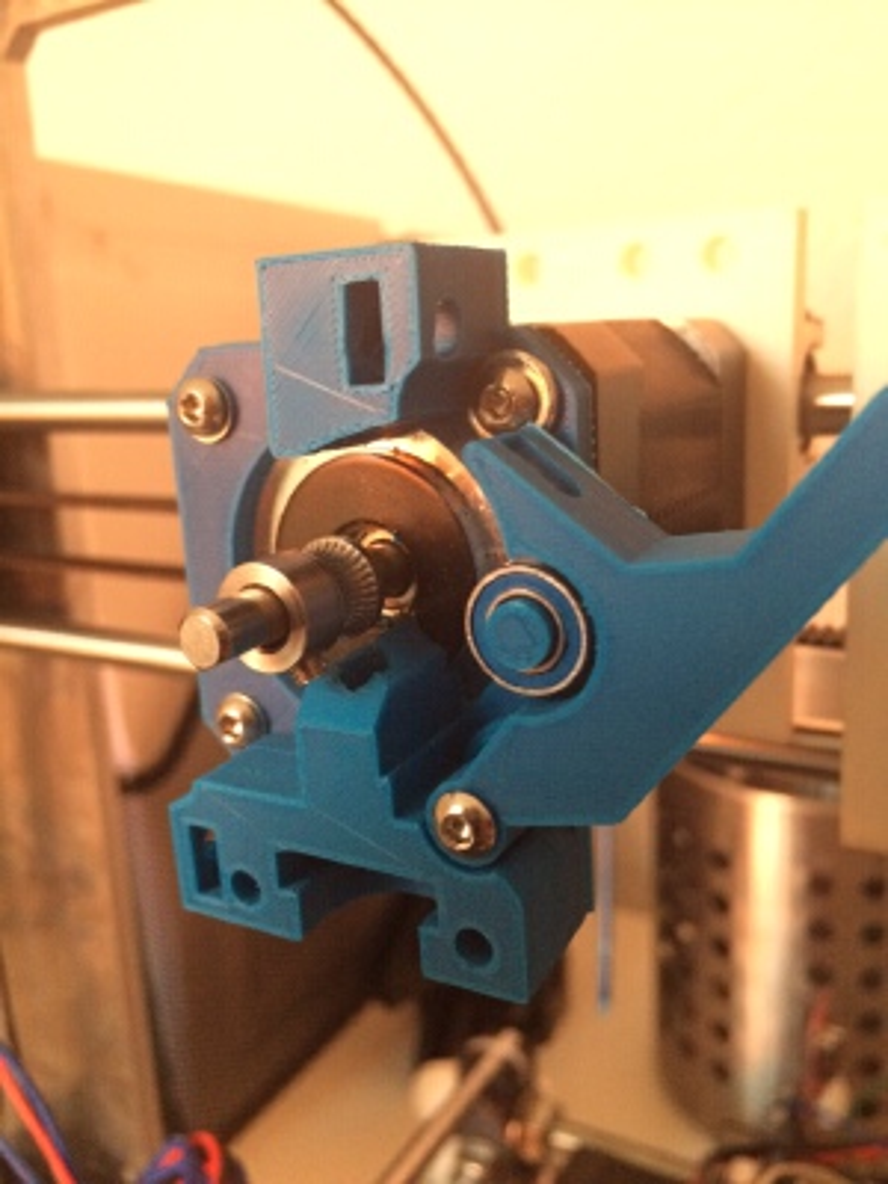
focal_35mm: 29
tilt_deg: -14.9
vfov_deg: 61.7
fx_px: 992
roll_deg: +4.6
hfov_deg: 48.2
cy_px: 592
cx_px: 444
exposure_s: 1/20
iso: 320
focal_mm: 4.15
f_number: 2.2
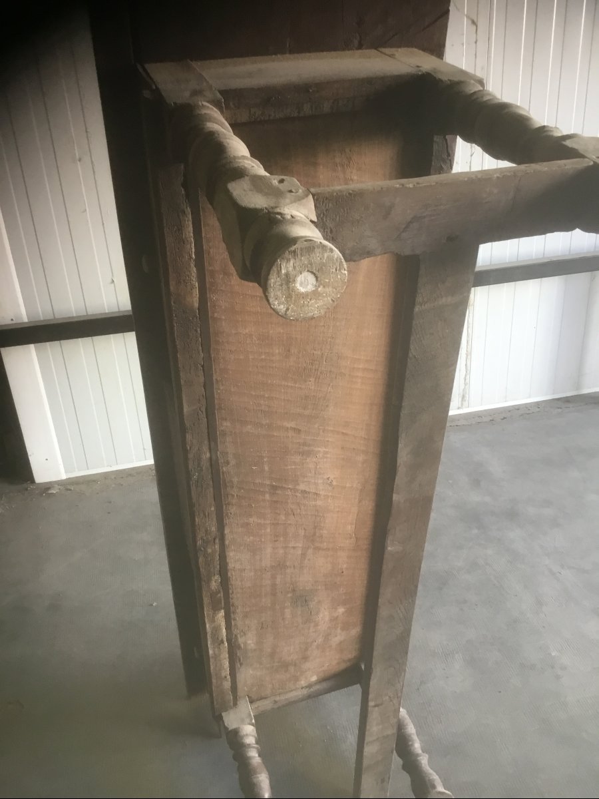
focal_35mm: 31
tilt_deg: -25.8
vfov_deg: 58.4
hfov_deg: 45.4
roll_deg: +3.2
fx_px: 715
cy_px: 400
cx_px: 300
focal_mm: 3.3
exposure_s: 1/33
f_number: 2.4
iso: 80
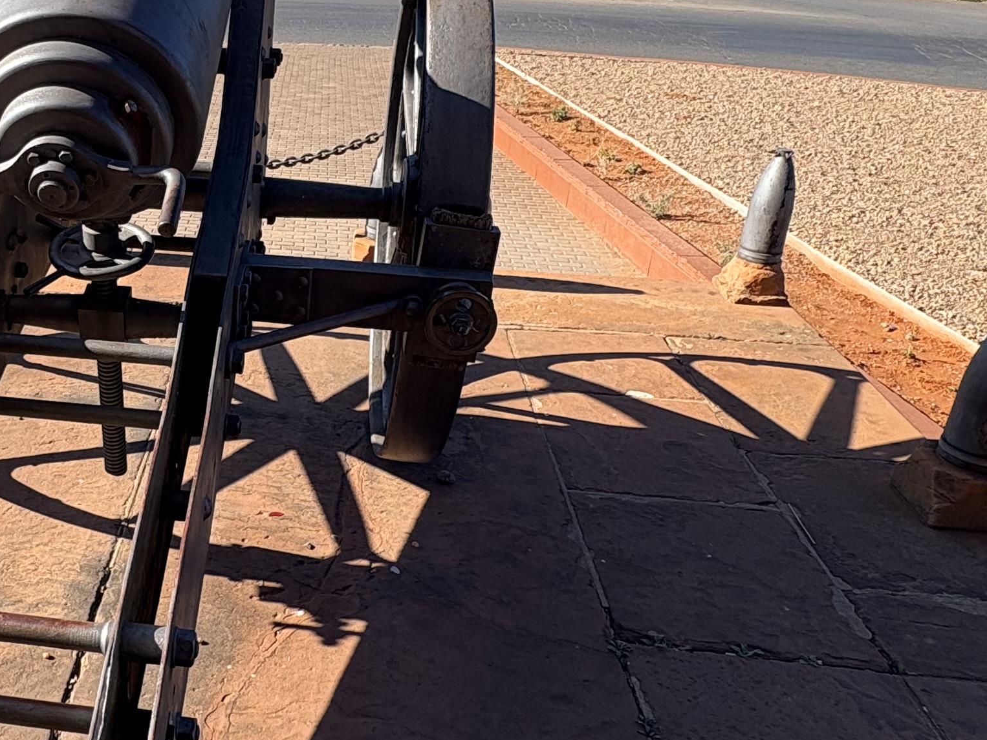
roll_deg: -0.3
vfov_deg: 38.4
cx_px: 180
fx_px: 1055
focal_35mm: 37
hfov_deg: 47.1
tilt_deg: -21.3
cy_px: 283
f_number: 2.2
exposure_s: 1/700
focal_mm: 2.22
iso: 40
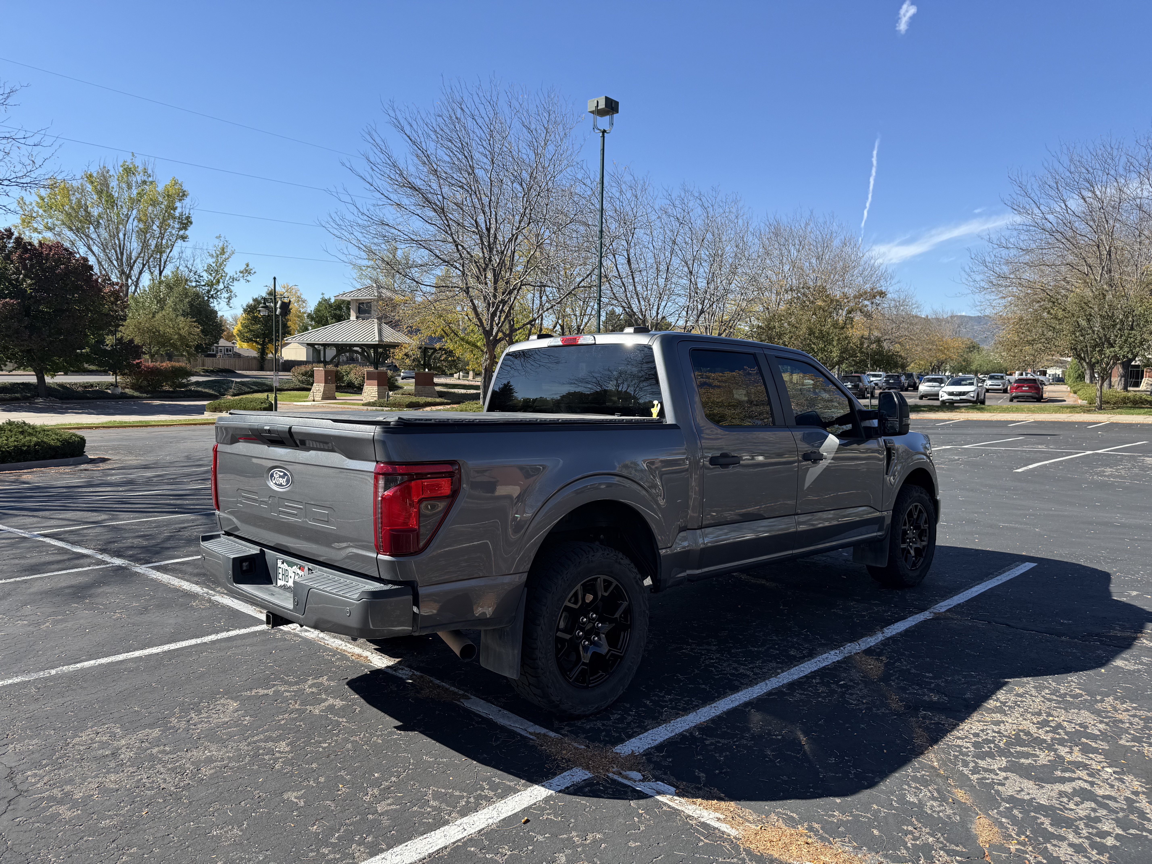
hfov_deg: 71.6
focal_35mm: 24
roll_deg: +0.1
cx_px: 576
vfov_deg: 56.8
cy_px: 432
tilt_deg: -3.3
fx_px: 799
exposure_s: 1/2370
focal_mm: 6.76
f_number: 1.78
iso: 80
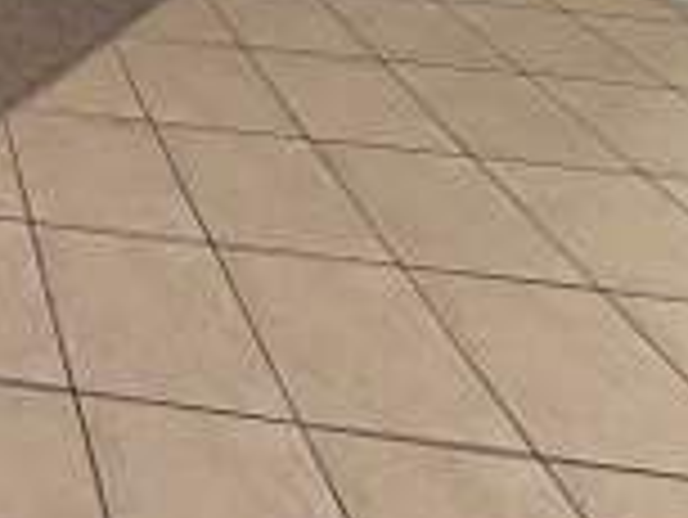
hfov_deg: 30.6
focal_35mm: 44
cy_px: -261
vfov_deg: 25.0
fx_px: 875
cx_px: -265
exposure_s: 1/121
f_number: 2.2
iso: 250
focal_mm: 2.22
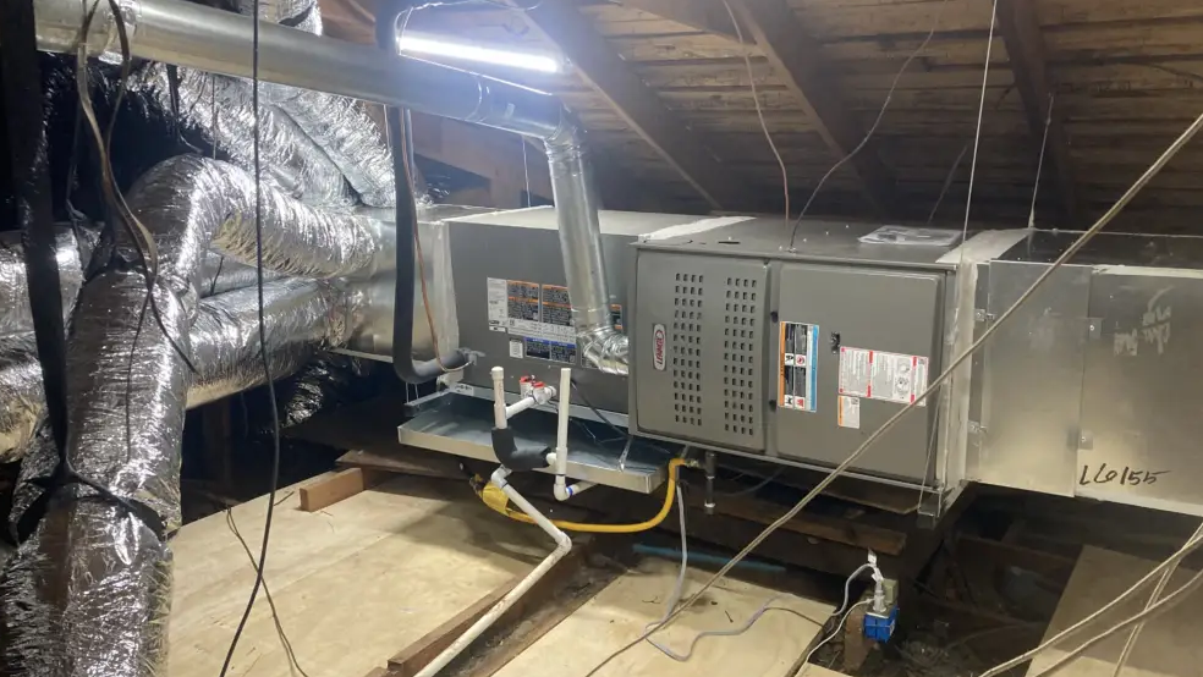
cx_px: 602
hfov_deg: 62.6
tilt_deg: -10.0
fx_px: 989
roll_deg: -1.5
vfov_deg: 37.8
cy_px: 320
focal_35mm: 31
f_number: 1.8
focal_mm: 3.99
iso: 250
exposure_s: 1/60
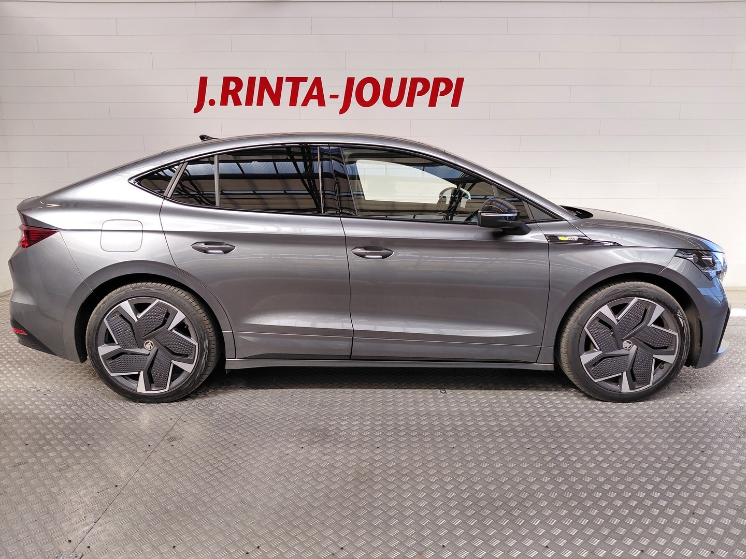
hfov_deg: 69.4
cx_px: 373
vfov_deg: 54.9
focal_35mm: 25
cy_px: 280
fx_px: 539
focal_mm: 4.69
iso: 50
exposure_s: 1/504
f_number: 1.8
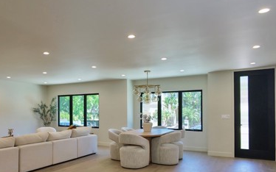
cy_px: 109
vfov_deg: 42.8
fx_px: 218
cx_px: 100
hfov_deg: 63.5
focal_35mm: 29
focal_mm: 3.05
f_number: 2.2
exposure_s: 1/50
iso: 260
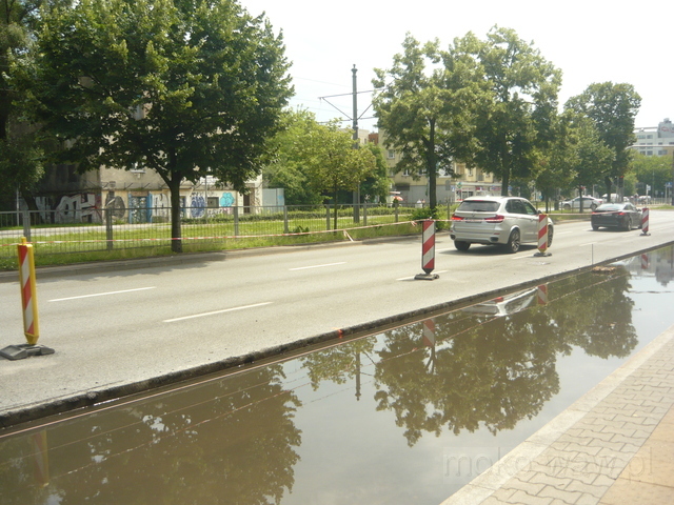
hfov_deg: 55.4
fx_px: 643
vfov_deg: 42.9
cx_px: 337
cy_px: 252
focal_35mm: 33
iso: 100
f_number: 8
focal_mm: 5.5
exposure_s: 1/125
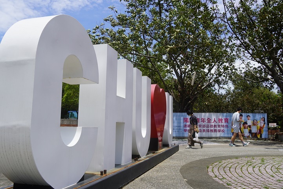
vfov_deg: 41.7
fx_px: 248
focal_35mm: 32
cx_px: 142
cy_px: 94
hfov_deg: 59.5
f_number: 5
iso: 100
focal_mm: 21
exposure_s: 1/800
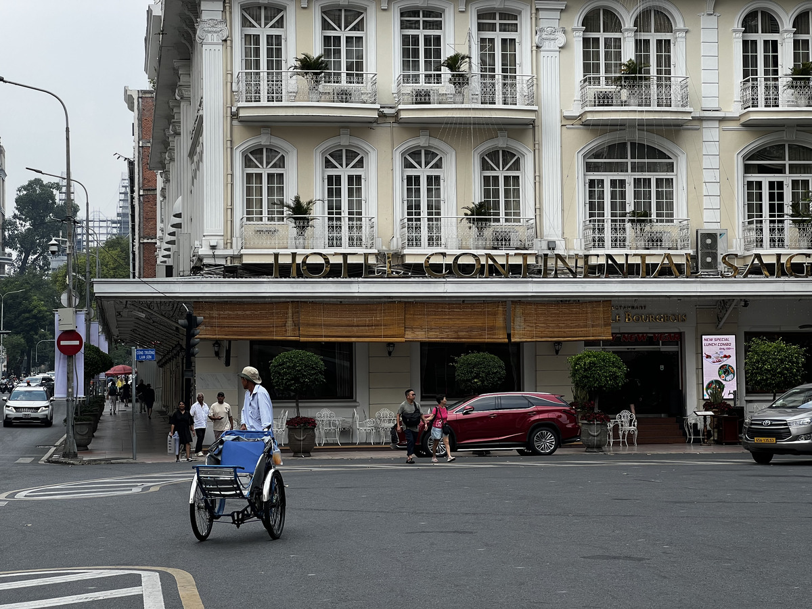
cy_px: 304
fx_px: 1806
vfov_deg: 19.1
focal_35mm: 77
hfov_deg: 25.3
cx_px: 406
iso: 32
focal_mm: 9
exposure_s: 1/266
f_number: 2.8
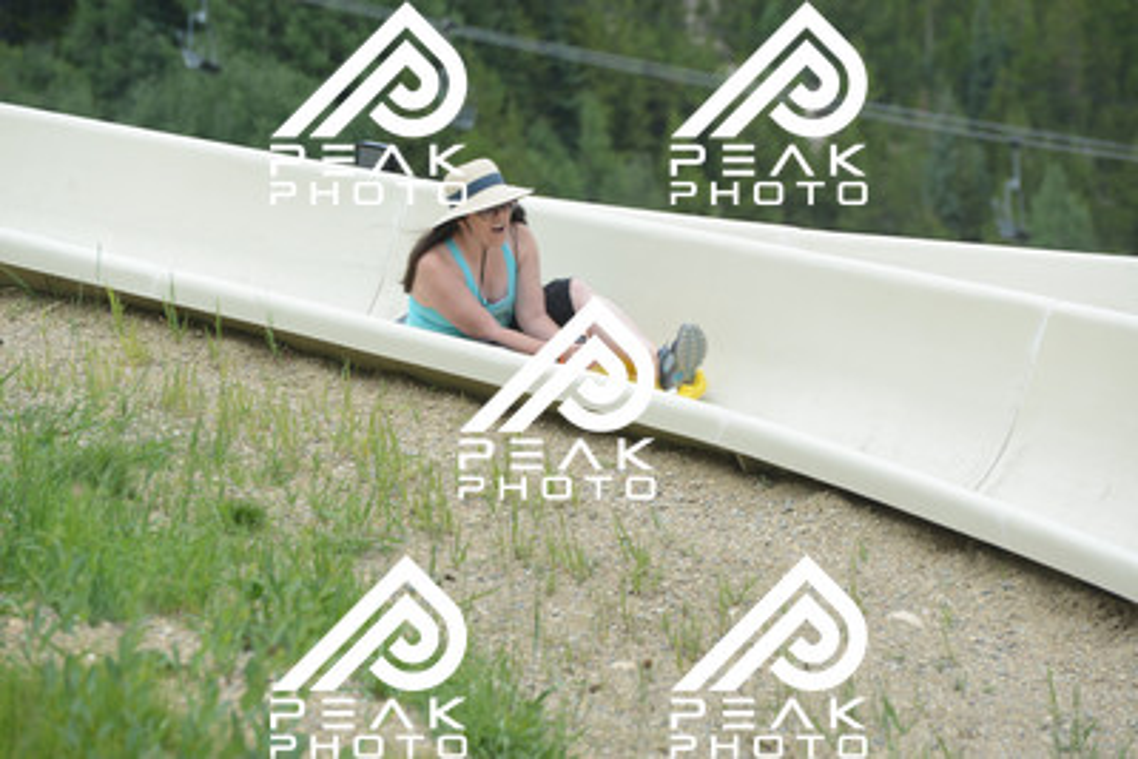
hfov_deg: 10.5
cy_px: 380
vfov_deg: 7.0
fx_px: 6166
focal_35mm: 195
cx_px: 569
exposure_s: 1/640
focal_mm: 195
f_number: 6.3
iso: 320
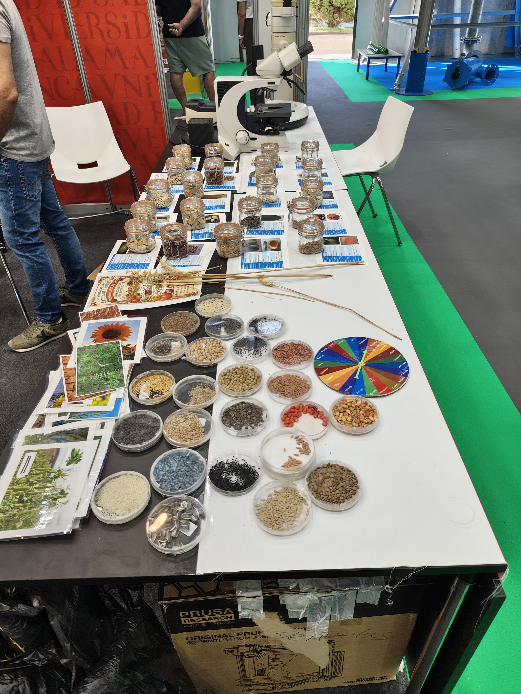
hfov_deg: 56.8
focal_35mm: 24
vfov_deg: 71.6
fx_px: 482
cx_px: 260
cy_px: 347
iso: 54
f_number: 1.88
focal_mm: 5.56
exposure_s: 1/50
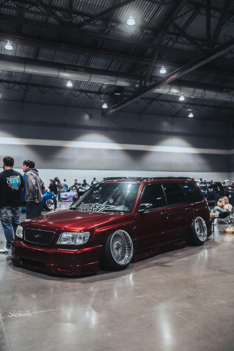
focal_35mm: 35
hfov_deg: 37.9
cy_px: 176
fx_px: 341
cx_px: 117
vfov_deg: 54.4
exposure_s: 1/160
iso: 640
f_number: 1.4
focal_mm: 35
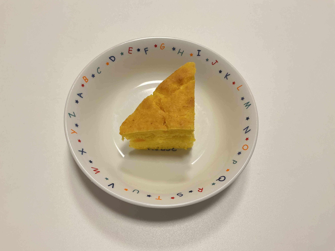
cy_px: 126
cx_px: 168
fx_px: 281
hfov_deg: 61.7
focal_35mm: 29
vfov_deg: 48.2
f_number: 1.8
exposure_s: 1/120
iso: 32
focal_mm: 3
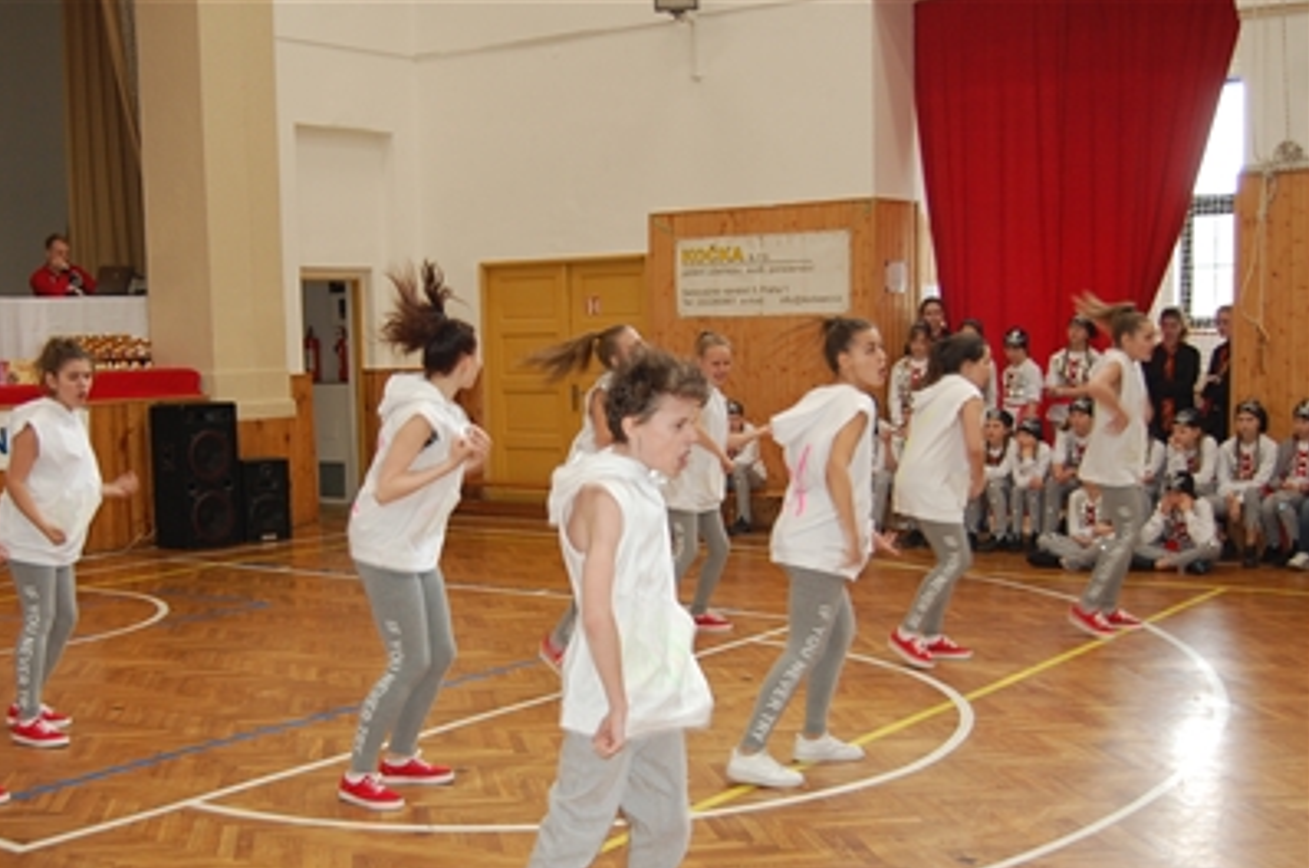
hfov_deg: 40.1
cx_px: 490
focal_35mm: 49
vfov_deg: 27.3
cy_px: 542
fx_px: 1779
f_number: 4
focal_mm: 26
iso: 400
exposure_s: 1/60
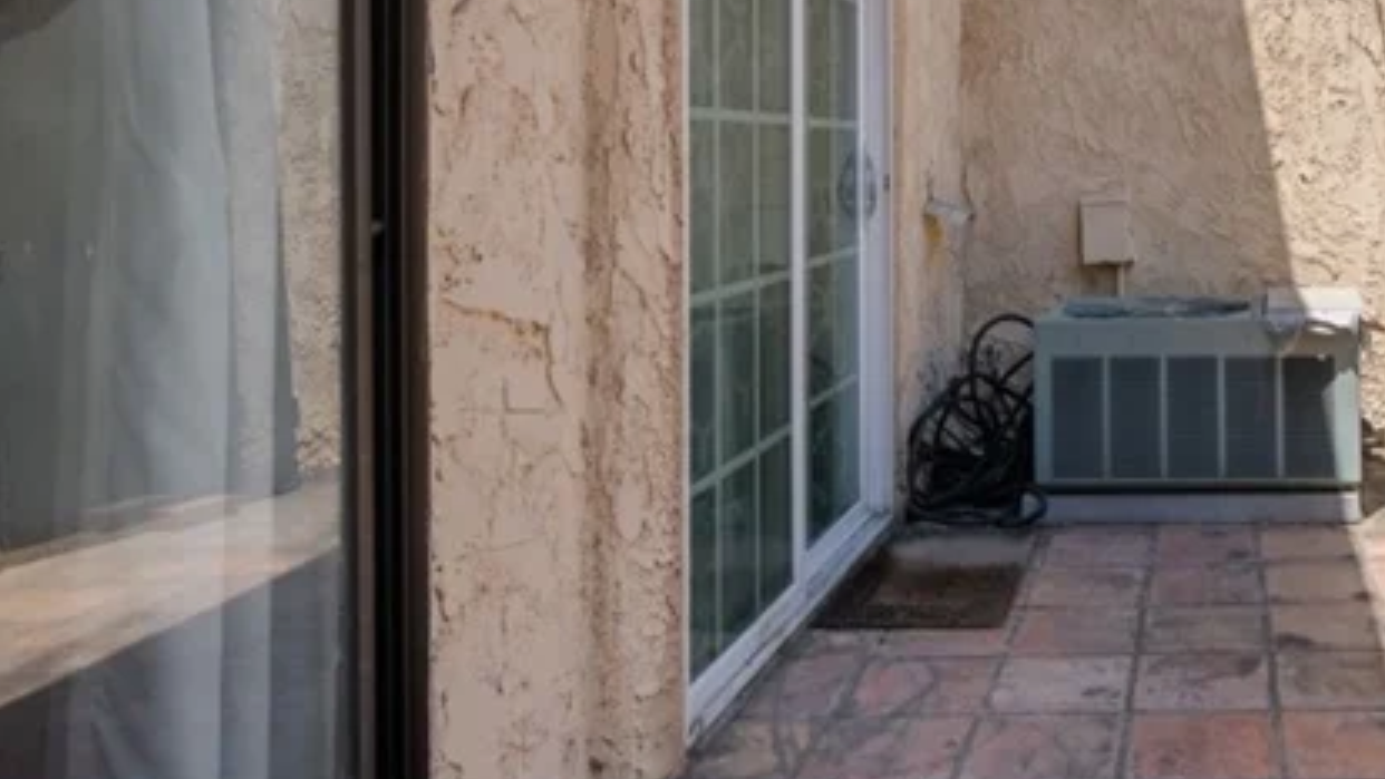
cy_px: 134
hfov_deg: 51.4
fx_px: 1249
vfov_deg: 33.5
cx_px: 1241
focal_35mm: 34
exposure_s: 1/200
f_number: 9
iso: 250
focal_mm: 16
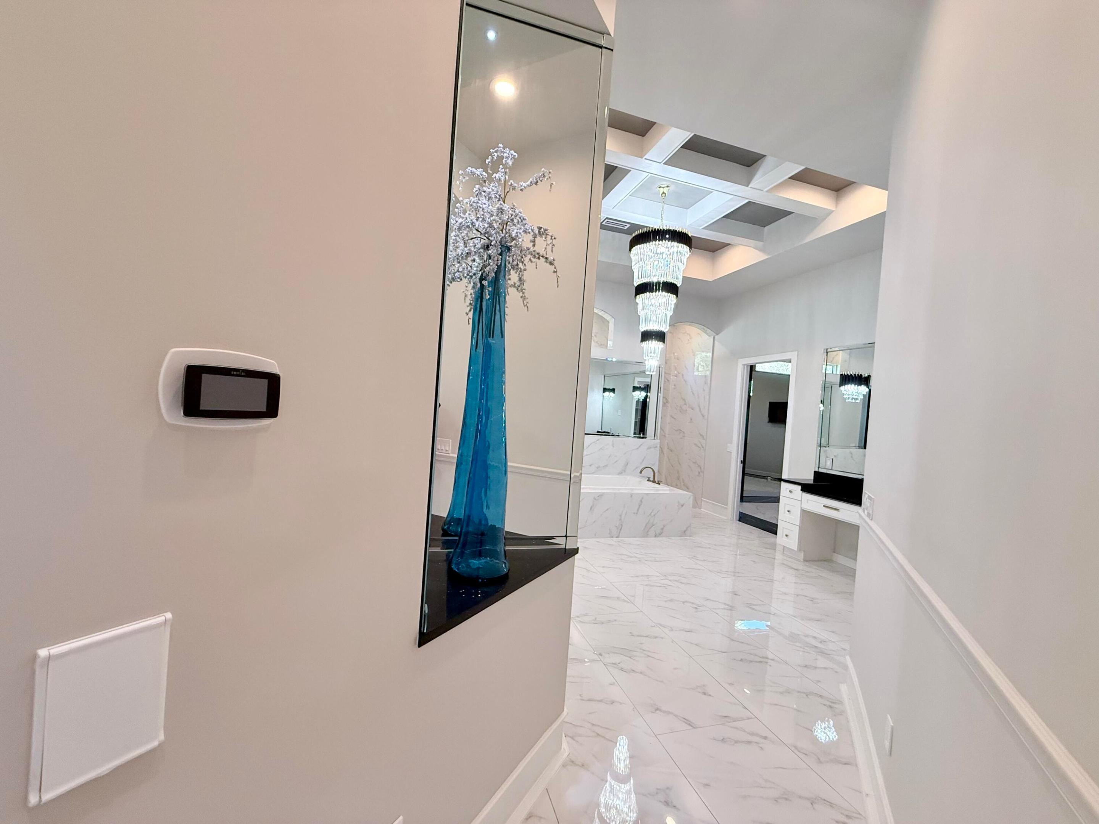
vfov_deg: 85.7
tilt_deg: -1.2
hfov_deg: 102.1
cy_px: 412
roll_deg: -4.7
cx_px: 550
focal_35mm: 14
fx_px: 444
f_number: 2.2
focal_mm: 2.22
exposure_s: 1/120
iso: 250
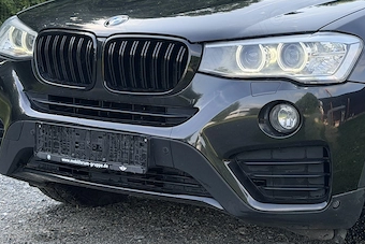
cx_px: 300
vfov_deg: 15.5
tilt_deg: -2.5
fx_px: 893
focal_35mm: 88
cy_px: 72
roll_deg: -0.9
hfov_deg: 22.7
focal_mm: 6.76
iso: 80
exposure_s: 1/778
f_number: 1.78
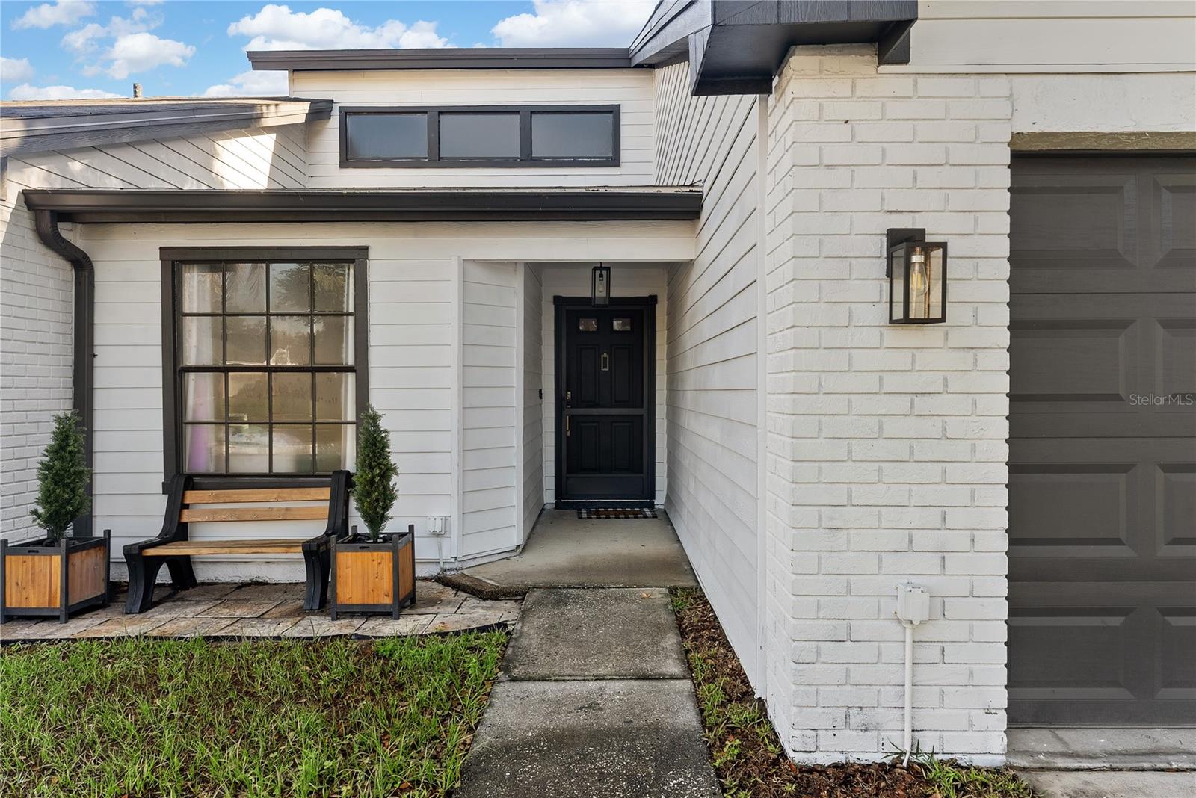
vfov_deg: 57.3
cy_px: 399
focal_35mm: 22
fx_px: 731
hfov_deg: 78.6
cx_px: 598
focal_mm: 22
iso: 100
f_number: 8
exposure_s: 1/50
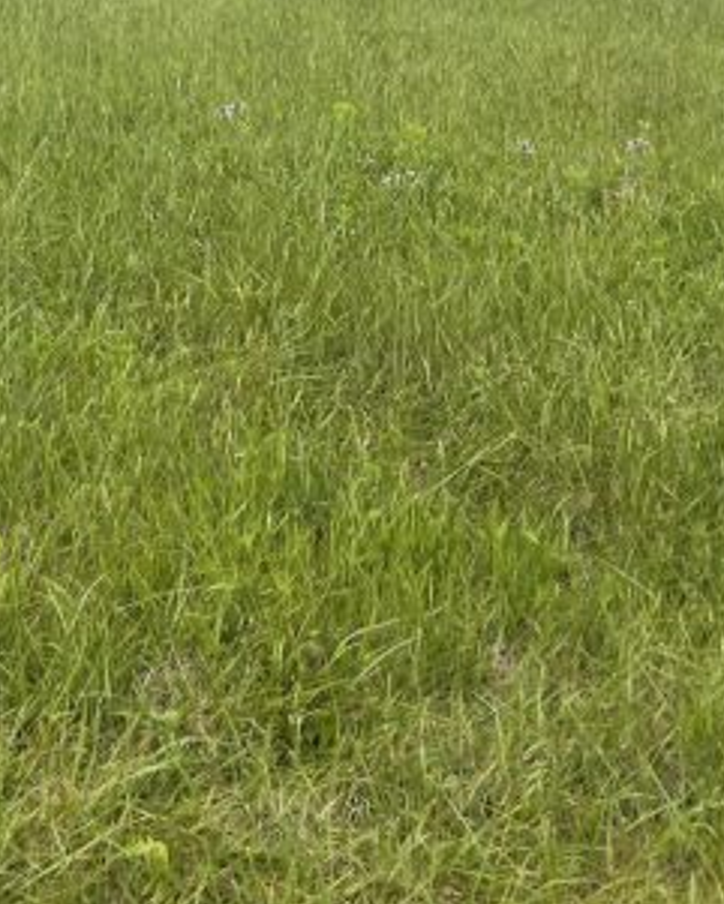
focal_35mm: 54
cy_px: -59
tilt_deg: -6.2
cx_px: 120
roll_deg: +3.4
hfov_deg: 27.4
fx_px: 1446
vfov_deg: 31.3
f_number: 1.6
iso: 32
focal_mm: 5.1
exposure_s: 1/1513
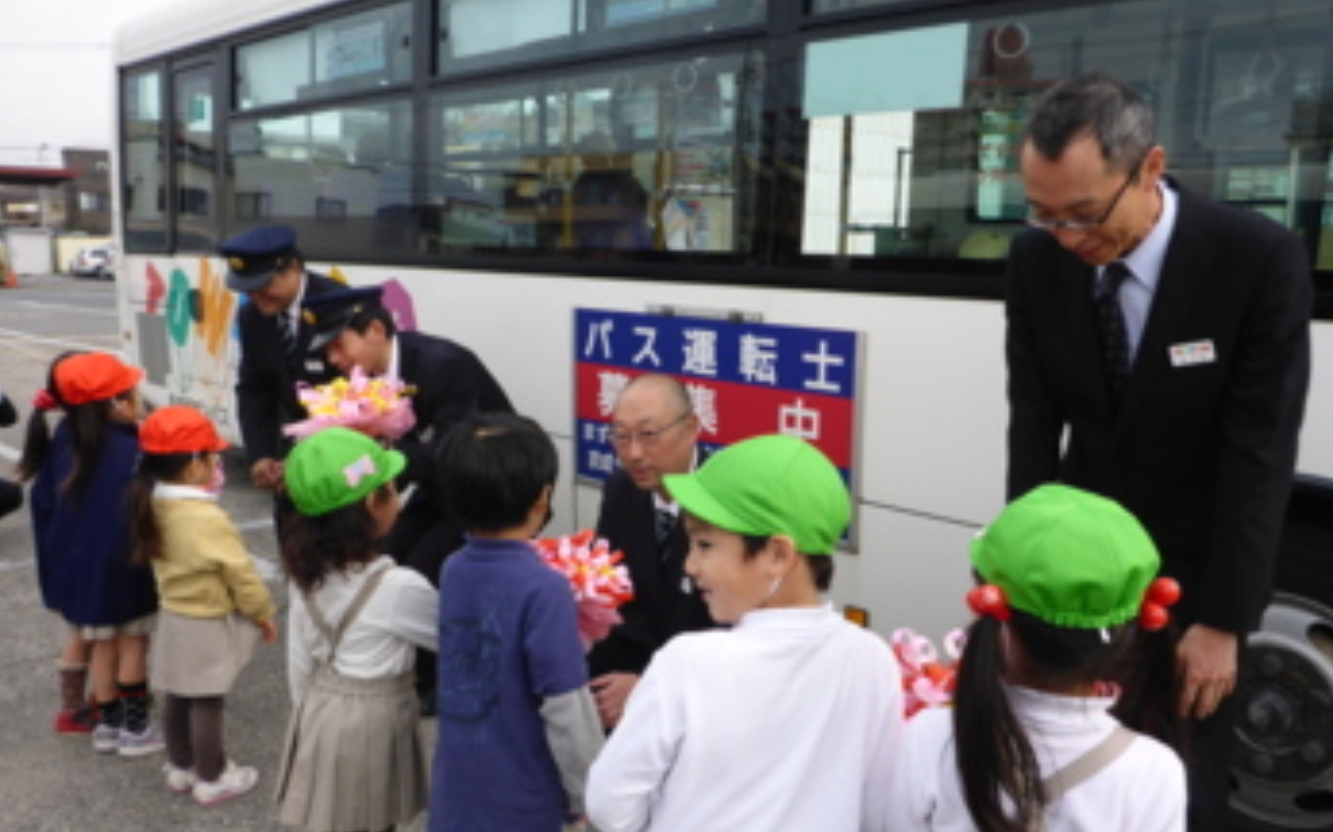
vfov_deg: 41.7
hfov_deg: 62.9
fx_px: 1090
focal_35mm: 30
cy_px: 462
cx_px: 666
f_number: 3.3
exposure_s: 1/400
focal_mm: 4.9
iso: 100
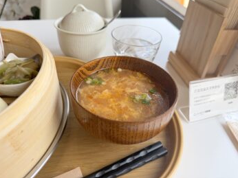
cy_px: 86
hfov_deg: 69.4
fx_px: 172
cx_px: 120
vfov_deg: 54.8
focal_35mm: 25
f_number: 1.78
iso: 80
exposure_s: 1/580
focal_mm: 6.76
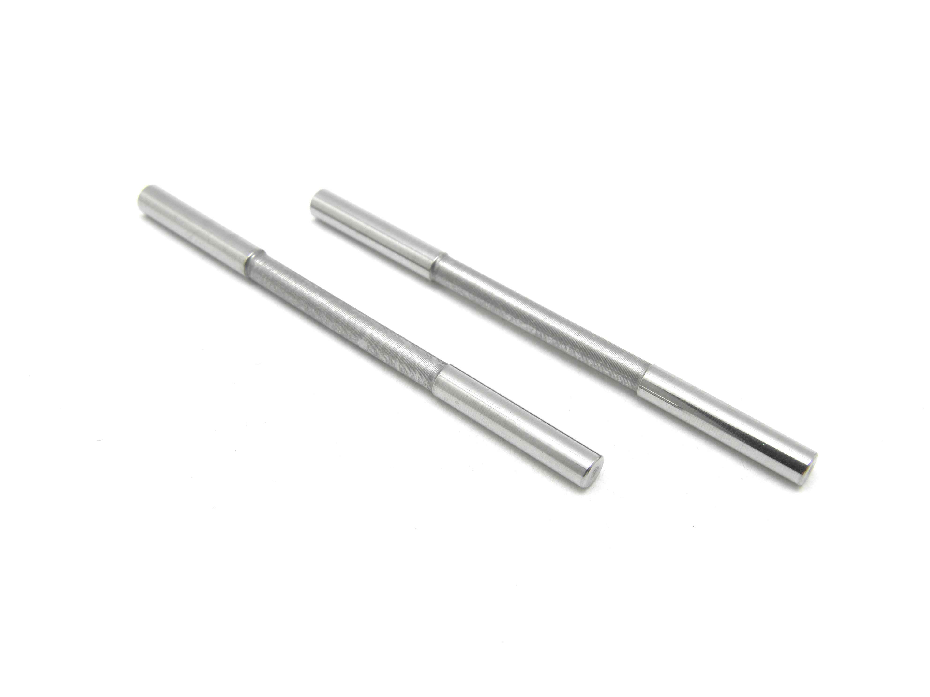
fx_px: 1102
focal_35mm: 41
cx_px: 465
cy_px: 348
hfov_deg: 45.8
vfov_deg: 35.1
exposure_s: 1/50
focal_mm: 7.31
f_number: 4.5
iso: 64
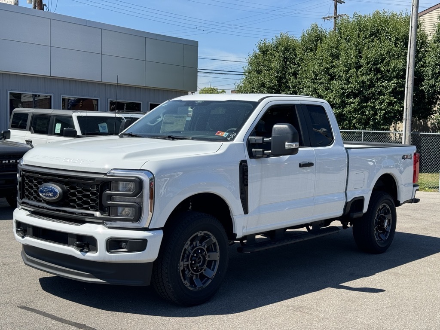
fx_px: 610
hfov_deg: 39.7
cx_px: 220
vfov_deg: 30.3
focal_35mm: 48
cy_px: 165
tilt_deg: -0.3
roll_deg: -2.8
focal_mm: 6.76
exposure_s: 1/3096
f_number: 1.78
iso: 64
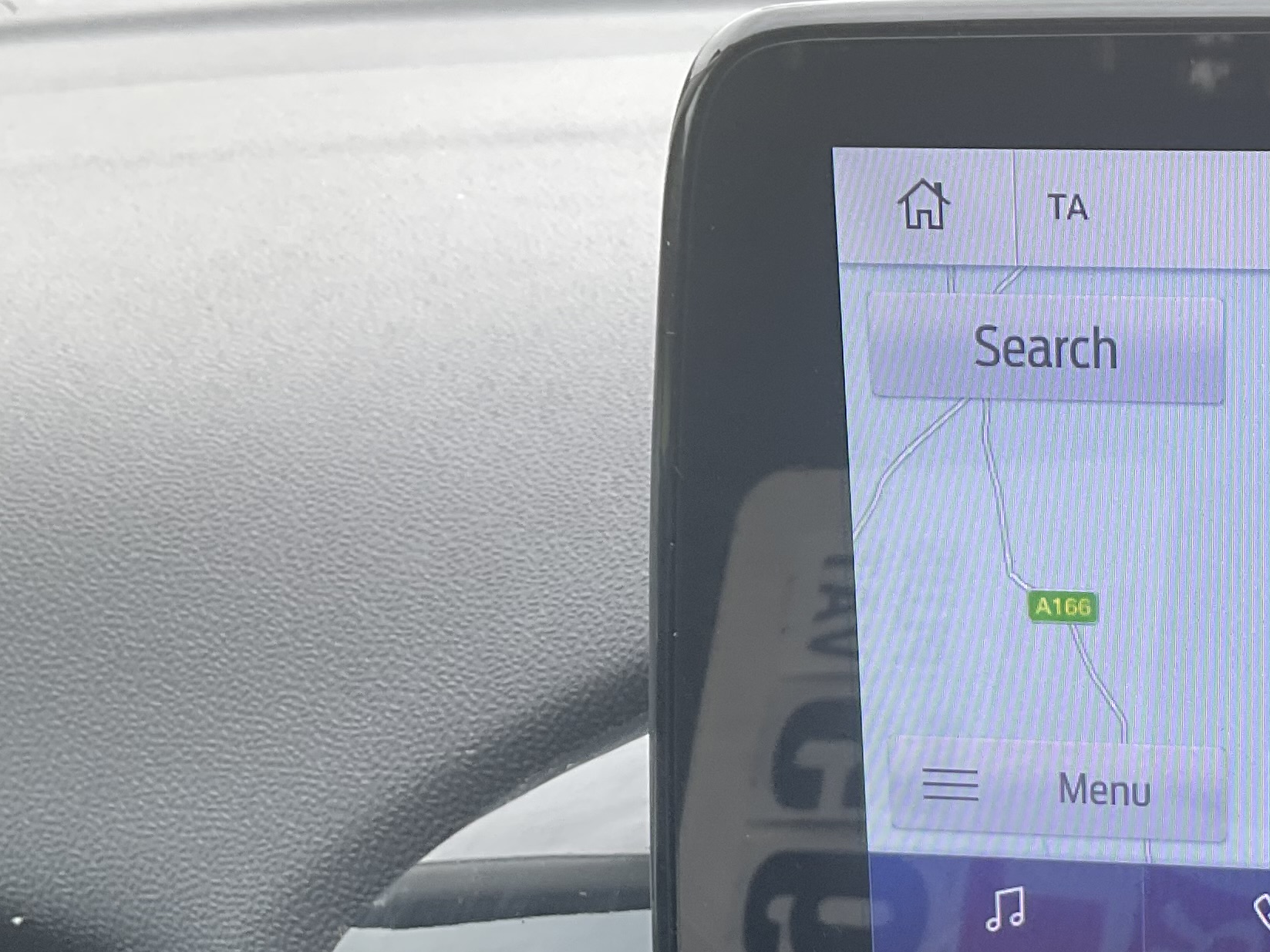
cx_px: 1244
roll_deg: +0.5
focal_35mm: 71
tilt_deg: -22.2
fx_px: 2605
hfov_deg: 26.1
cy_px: 808
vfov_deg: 20.4
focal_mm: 3
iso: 16
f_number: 1.8
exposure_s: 1/149
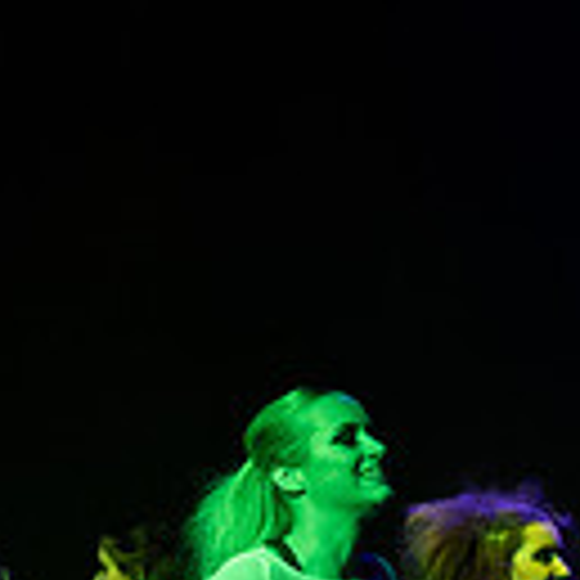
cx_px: 166
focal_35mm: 301
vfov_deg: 5.8
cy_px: 794
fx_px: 5706
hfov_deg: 5.8
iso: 2000
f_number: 2.8
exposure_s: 1/320
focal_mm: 79
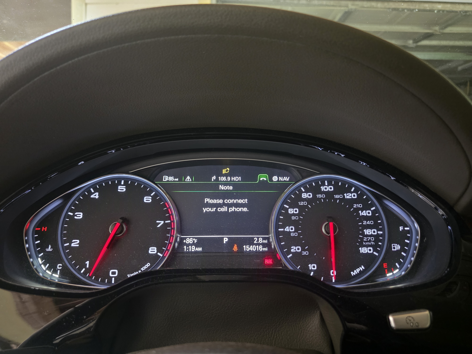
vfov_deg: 58.9
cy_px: 177
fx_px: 314
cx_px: 236
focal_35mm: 23
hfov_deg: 73.9
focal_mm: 6.3
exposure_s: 1/41.6
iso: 640
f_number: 1.7
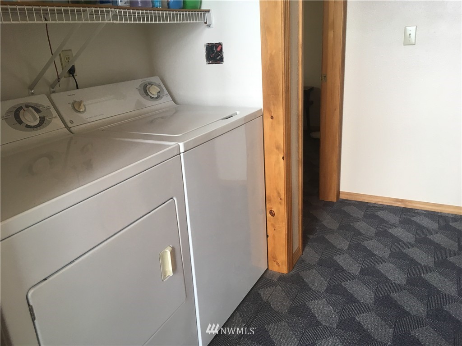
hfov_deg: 61.7
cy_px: 173
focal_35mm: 29
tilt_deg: -19.8
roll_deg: +4.0
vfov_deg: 48.2
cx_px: 231
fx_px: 387
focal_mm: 4.15
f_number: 2.2
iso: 32
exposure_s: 1/30
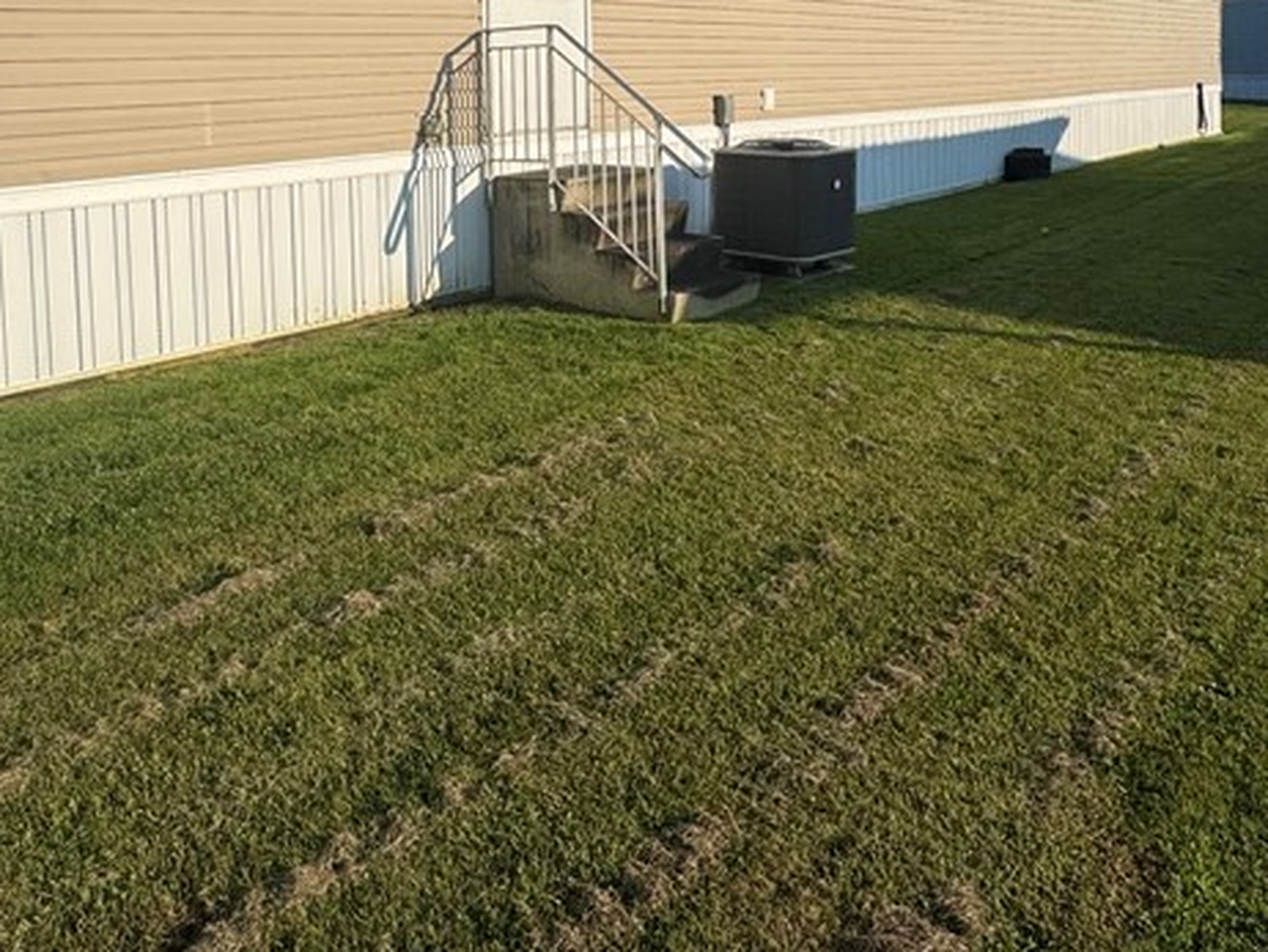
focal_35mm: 31
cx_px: 478
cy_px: 145
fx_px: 1136
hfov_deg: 57.6
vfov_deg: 42.7
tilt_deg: -3.0
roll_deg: +1.8
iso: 50
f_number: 2.2
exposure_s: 1/3390
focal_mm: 2.22
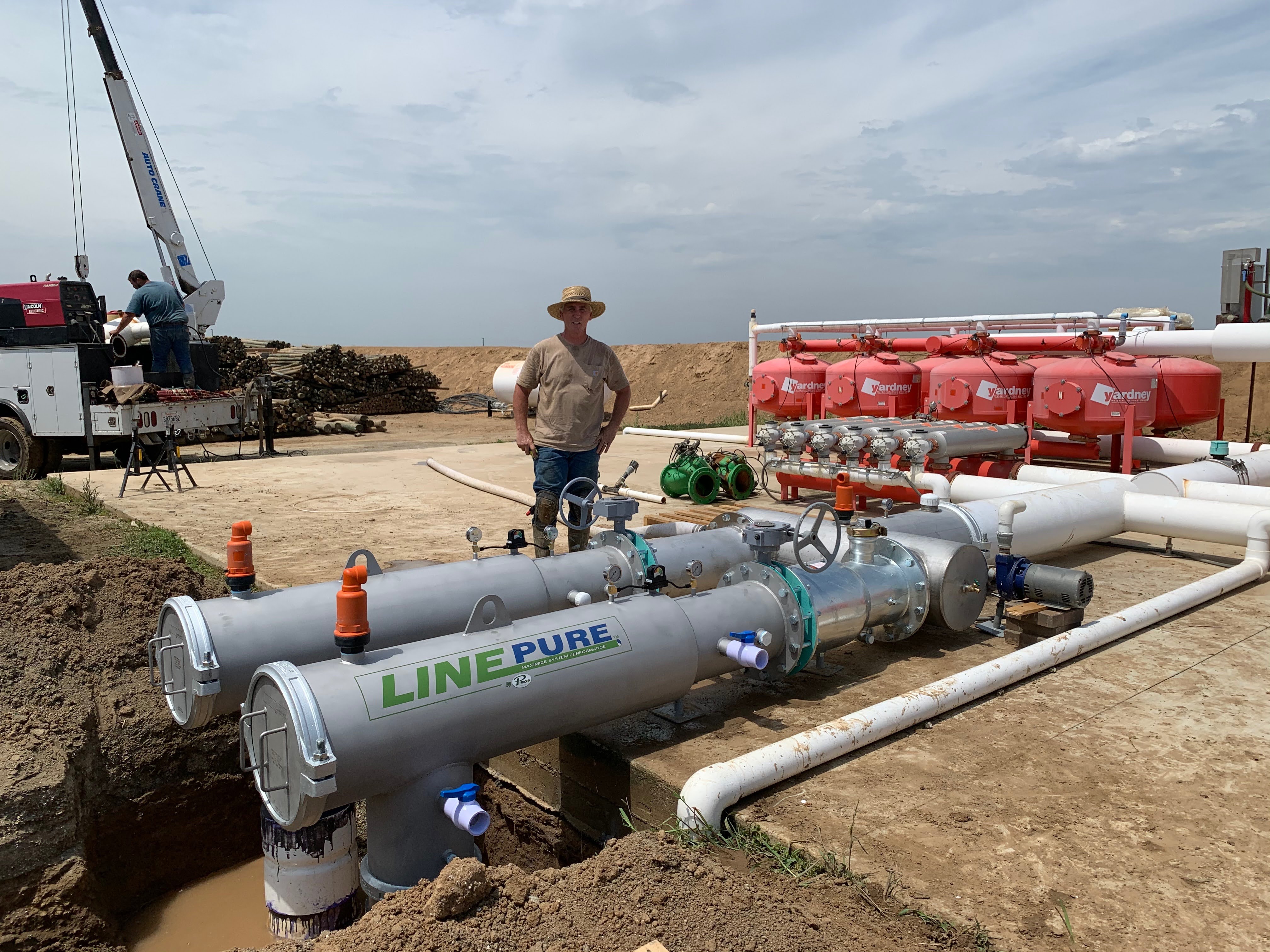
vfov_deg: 53.1
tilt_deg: -5.4
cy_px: 476
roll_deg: -0.2
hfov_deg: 67.3
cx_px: 635
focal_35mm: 26
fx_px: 954
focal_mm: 4.25
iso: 25
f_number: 1.8
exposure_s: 1/4274
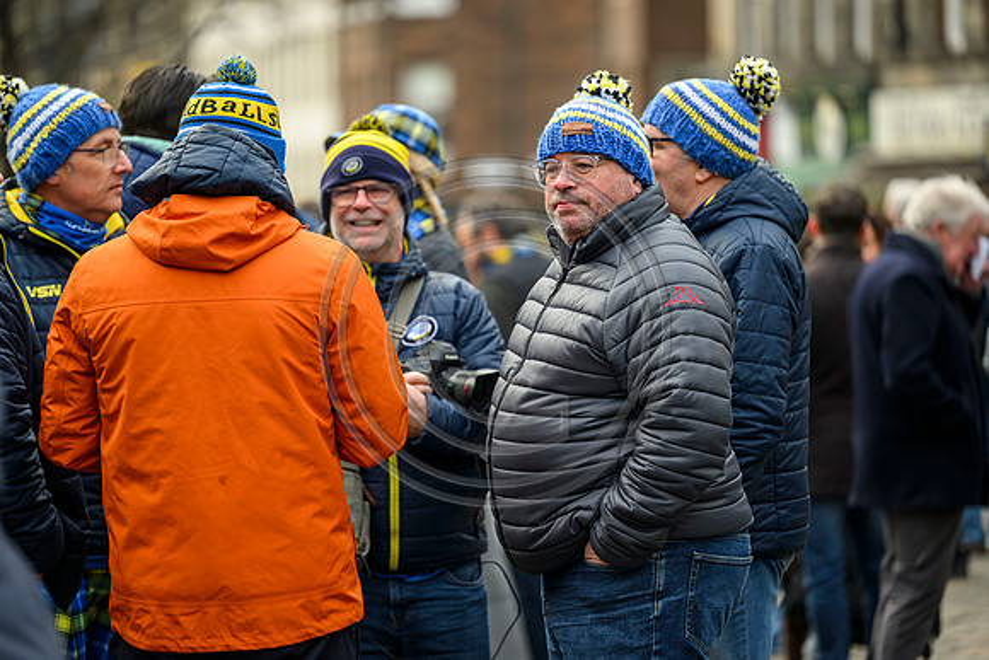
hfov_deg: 11.4
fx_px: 4946
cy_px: 330
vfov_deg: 7.6
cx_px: 494
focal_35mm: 180
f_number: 2.8
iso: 800
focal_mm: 180
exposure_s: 1/1000
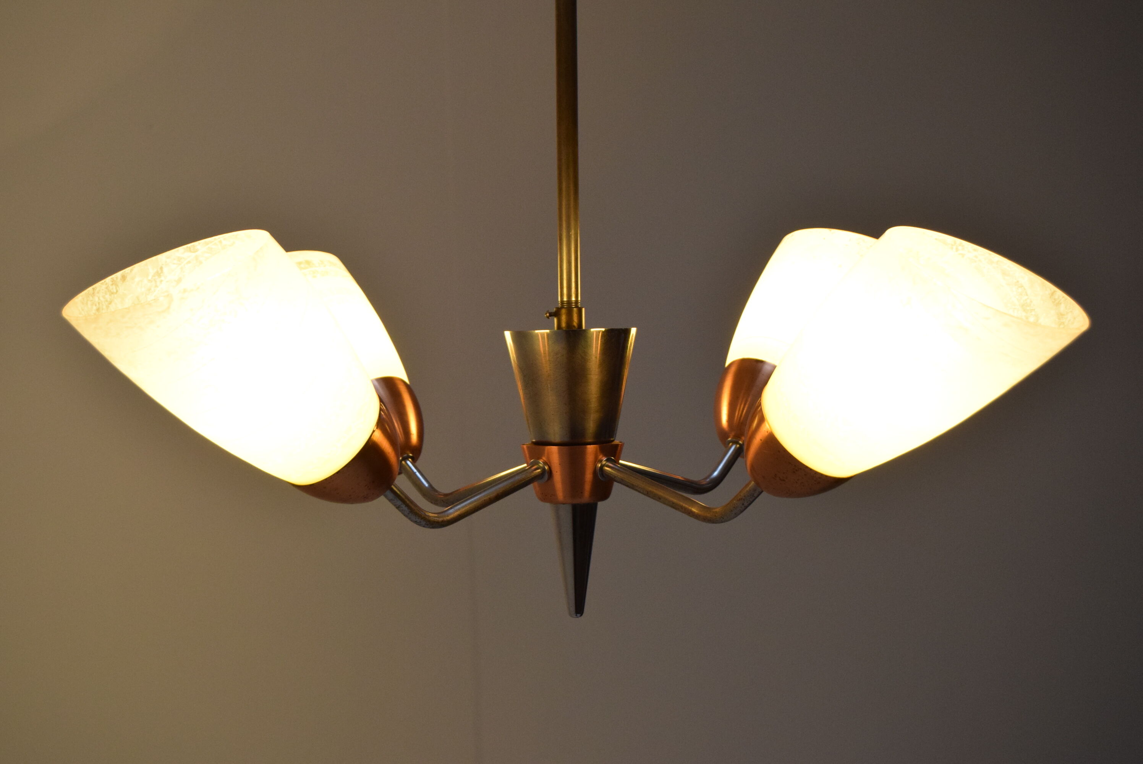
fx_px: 2383
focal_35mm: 75
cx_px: 572
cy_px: 382
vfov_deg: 18.2
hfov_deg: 27.0
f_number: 7.1
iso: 1600
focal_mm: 50
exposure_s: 1/200
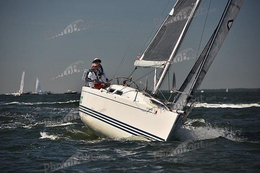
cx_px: 130
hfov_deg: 12.1
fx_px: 1228
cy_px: 86
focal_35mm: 170
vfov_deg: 8.1
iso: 250
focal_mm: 170
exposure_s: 1/1250
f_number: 5
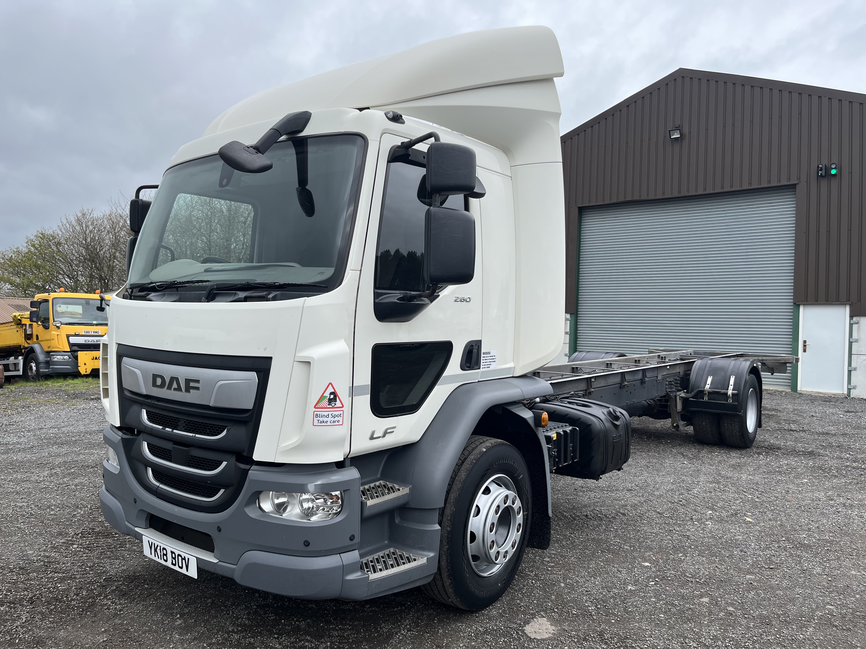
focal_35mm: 26
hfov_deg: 67.3
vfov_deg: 53.1
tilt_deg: +0.7
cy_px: 324
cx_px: 433
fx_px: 650
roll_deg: -2.7
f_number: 1.6
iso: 50
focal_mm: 5.1
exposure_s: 1/1776
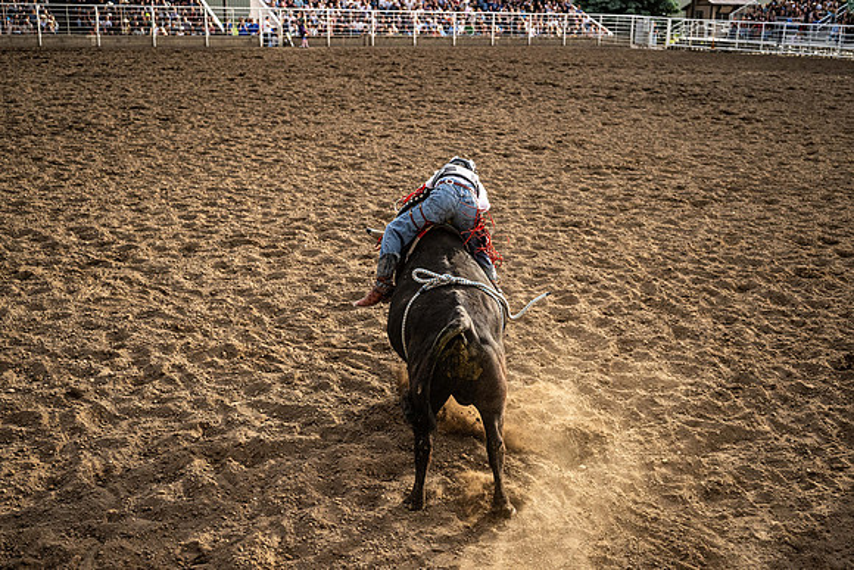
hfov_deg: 50.1
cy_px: 289
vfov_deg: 34.7
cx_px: 460
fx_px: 913
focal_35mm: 38
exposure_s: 1/10000
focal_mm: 33.5
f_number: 2.8
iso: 1000
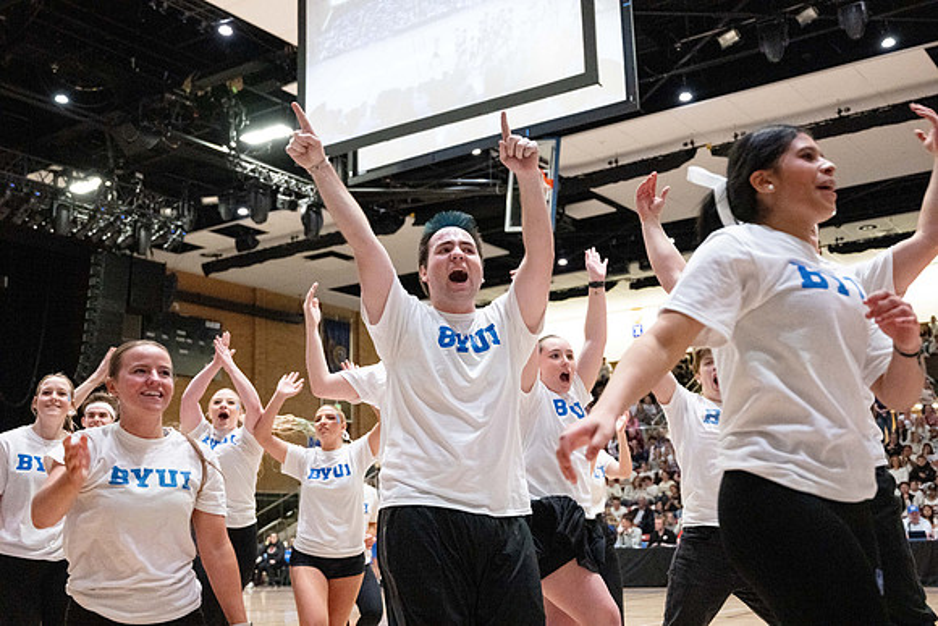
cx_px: 469
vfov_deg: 31.9
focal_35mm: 42
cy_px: 313
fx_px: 1095
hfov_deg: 46.4
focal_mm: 42
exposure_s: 1/500
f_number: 4
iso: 8000
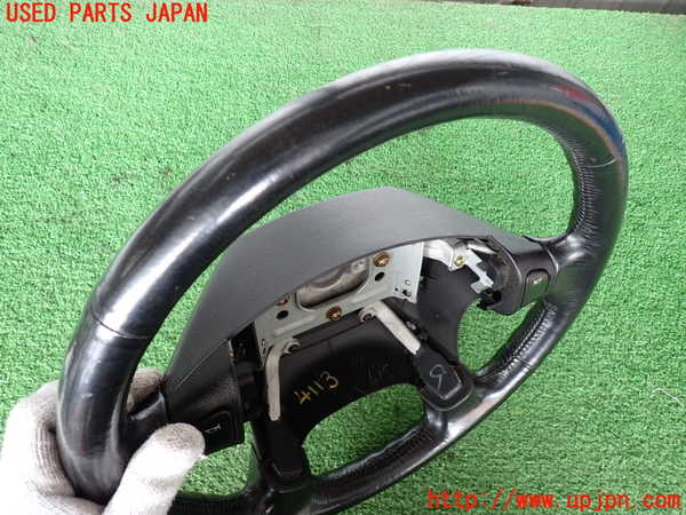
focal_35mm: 25
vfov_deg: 54.9
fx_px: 495
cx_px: 343
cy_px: 258
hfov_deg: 69.4
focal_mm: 4.5
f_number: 2
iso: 200
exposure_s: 1/50
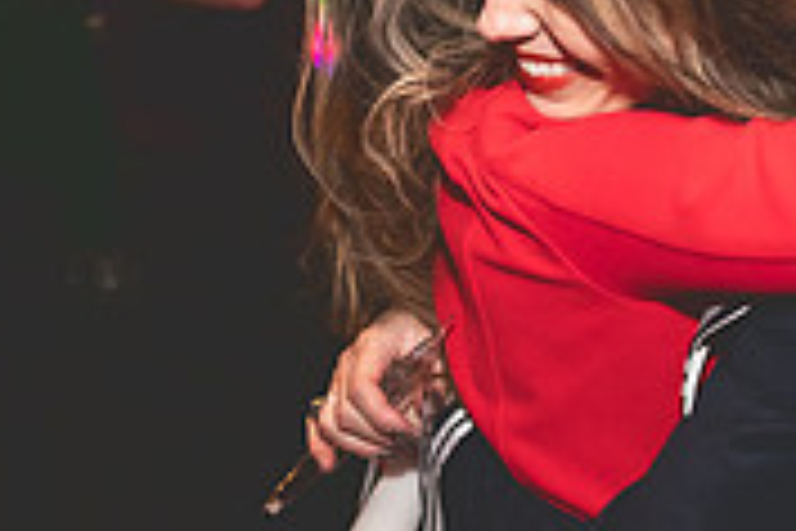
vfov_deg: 17.1
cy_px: 74
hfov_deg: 25.0
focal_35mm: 79
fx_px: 1747
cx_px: 702
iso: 3200
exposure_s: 1/100
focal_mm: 24
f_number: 2.8
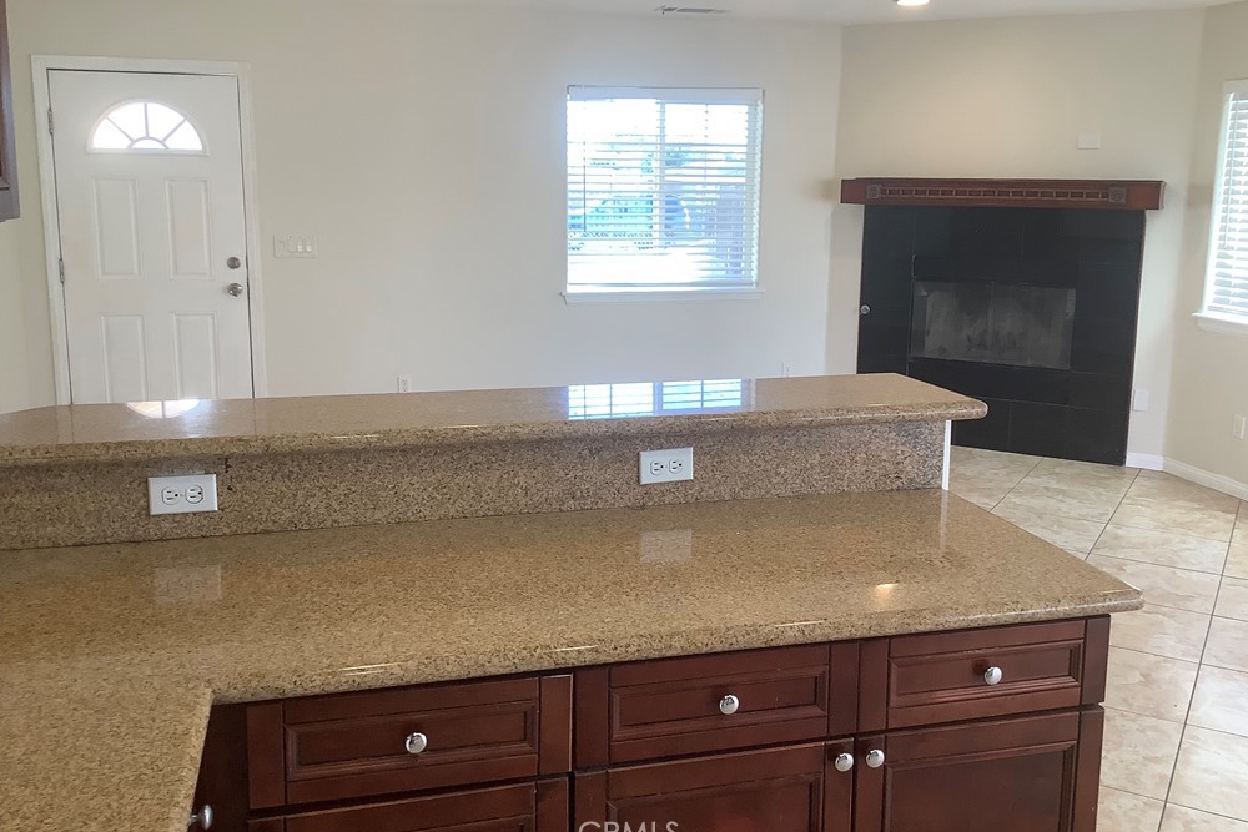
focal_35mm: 33
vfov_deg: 39.9
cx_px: 636
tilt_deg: -11.5
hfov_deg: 57.2
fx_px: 1144
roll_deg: +1.2
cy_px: 372
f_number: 2.4
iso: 64
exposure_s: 1/60
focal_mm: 3.3
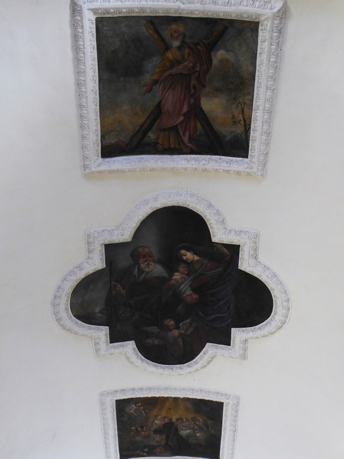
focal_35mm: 47
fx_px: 623
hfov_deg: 30.9
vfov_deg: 40.4
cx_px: 172
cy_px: 230
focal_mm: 8.4
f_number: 4
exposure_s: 1/4
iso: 200
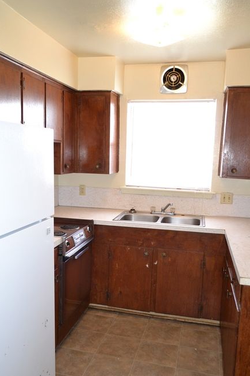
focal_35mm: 31
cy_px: 195
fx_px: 323
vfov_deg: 60.3
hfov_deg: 42.3
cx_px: 112
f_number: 3.5
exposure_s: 1/60
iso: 1000
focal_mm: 18
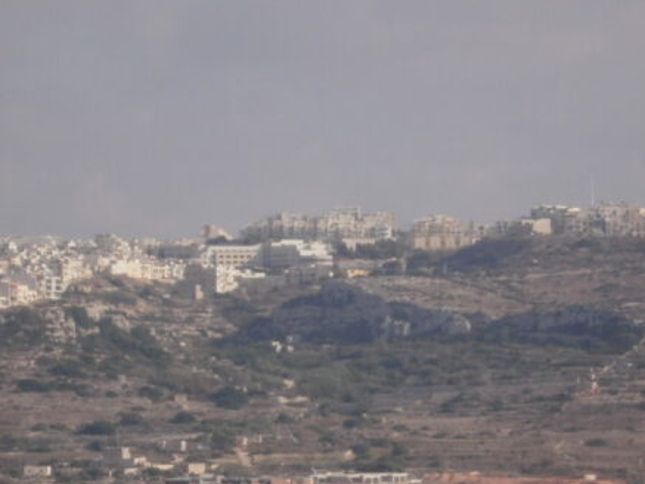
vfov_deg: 7.0
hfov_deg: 9.4
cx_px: 342
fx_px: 3933
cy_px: 385
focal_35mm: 211
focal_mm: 15.91
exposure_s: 1/800
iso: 100
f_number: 5.5
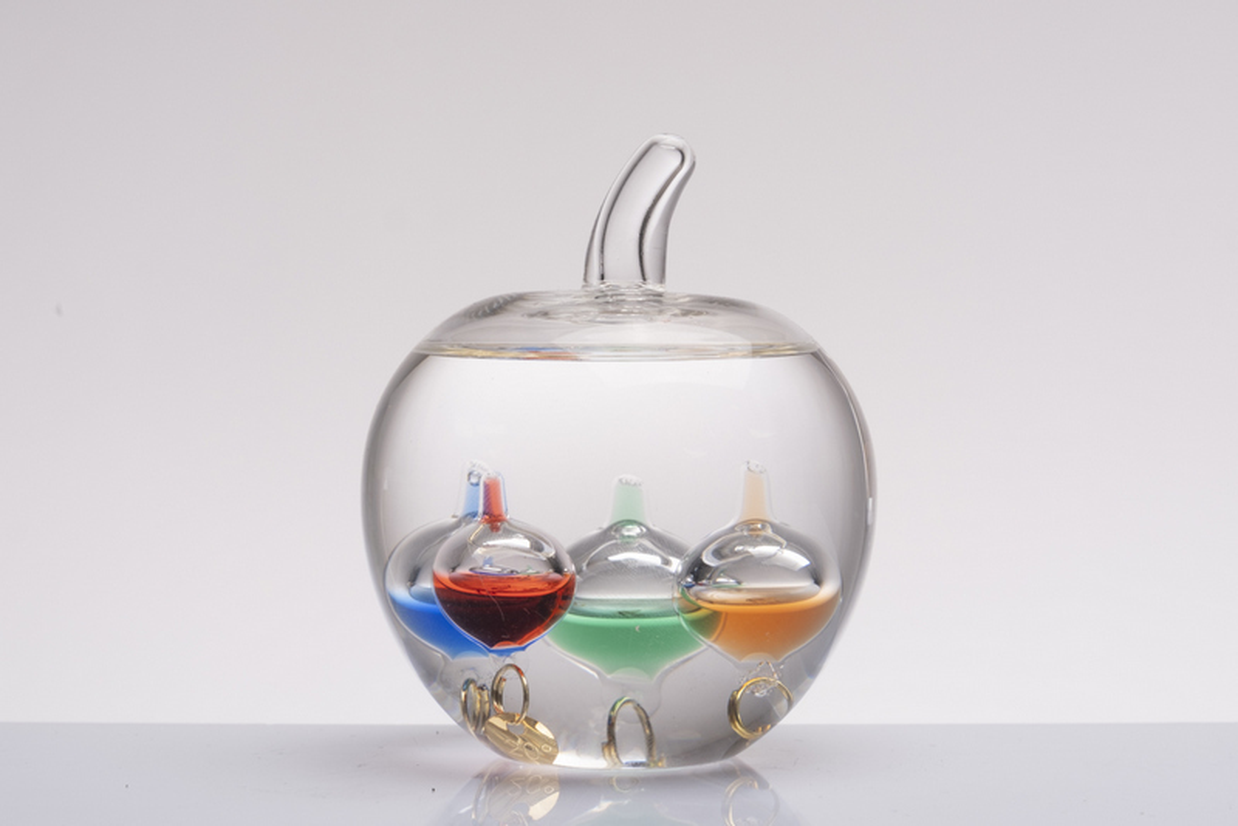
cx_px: 645
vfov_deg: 18.6
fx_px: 2528
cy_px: 347
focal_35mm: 73
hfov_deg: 27.5
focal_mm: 37.6
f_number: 11
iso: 125
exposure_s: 1/125
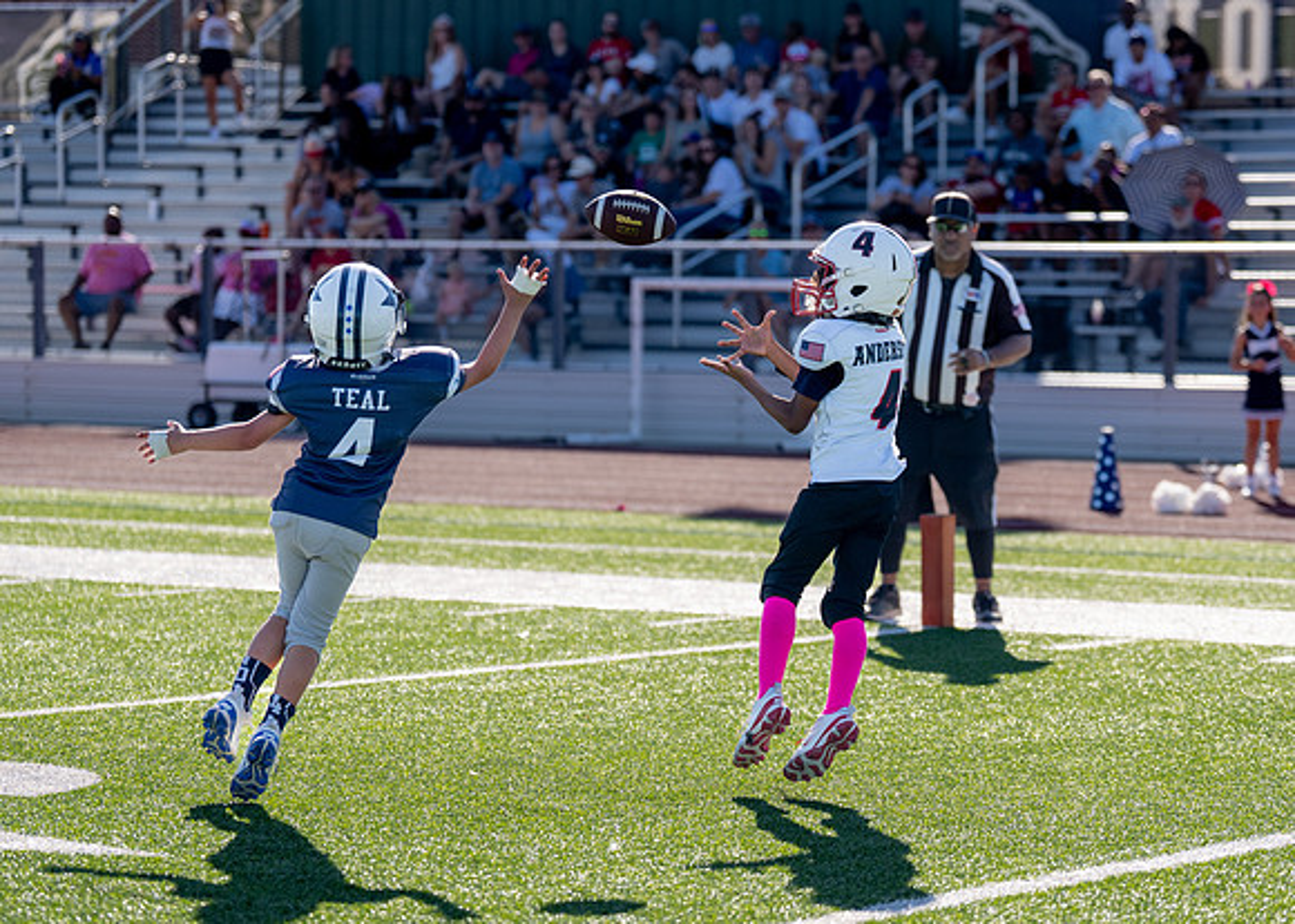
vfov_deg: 11.0
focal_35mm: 131
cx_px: 762
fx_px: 4806
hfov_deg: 15.3
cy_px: 486
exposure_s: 1/4000
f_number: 2.8
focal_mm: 105
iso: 320
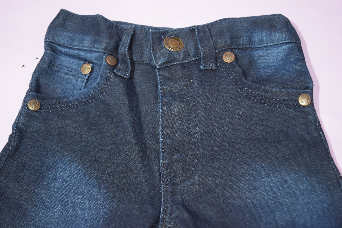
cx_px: 171
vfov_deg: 26.5
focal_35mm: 51
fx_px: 485
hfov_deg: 38.9
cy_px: 114
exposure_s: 1/60
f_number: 4.8
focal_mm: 34
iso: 800
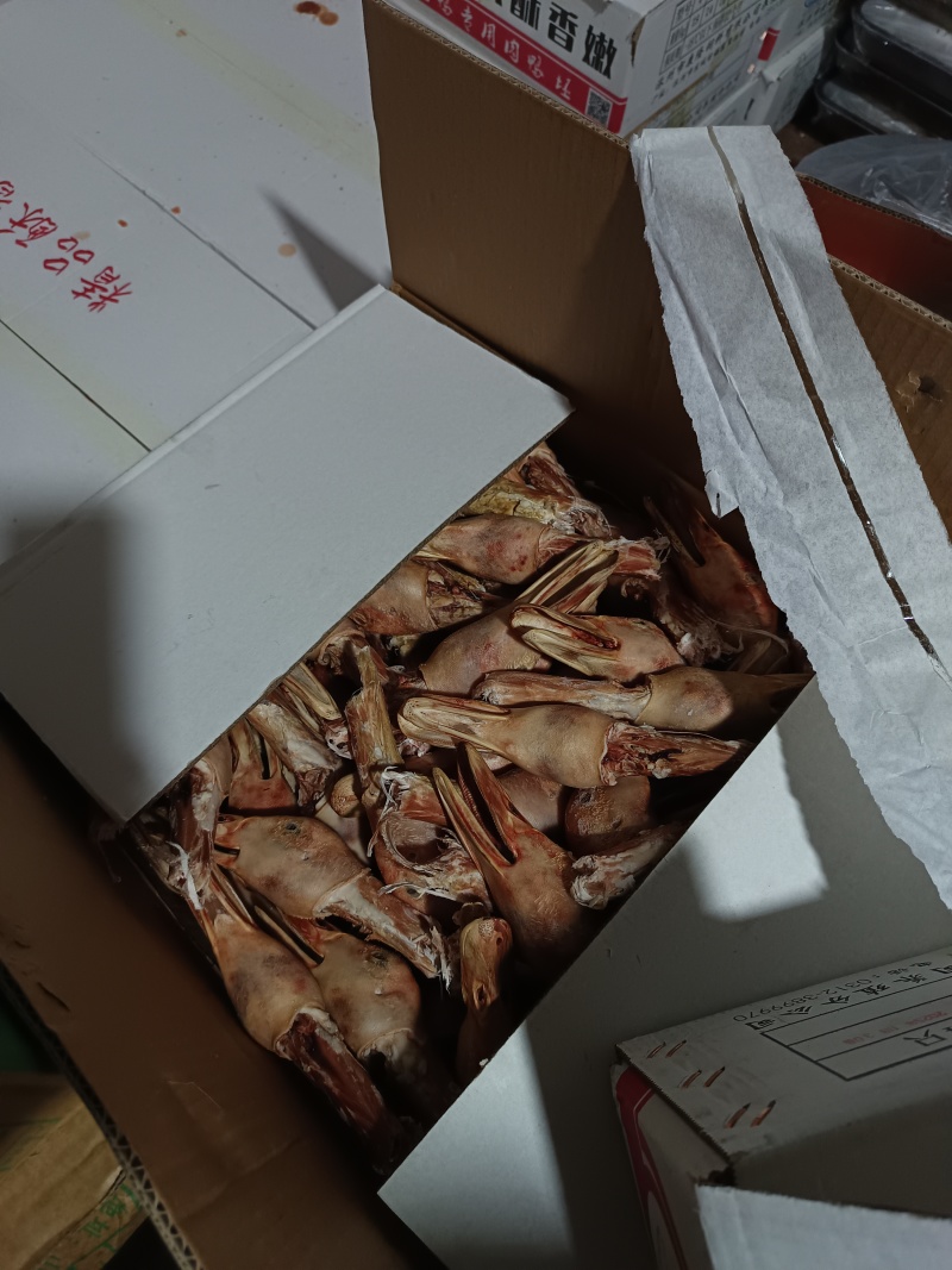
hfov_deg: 56.8
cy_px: 635
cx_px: 476
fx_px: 880
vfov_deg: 71.6
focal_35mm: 24
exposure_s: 1/50
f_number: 1.7
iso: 791
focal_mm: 5.31
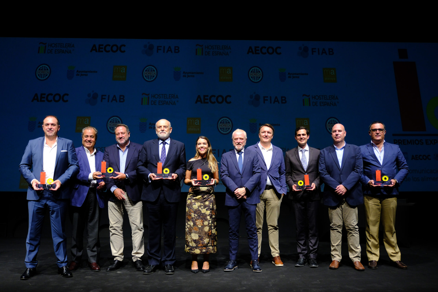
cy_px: 146
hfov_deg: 61.9
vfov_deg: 43.6
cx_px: 219
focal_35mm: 30
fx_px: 365
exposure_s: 1/200
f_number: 2.8
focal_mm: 20
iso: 640
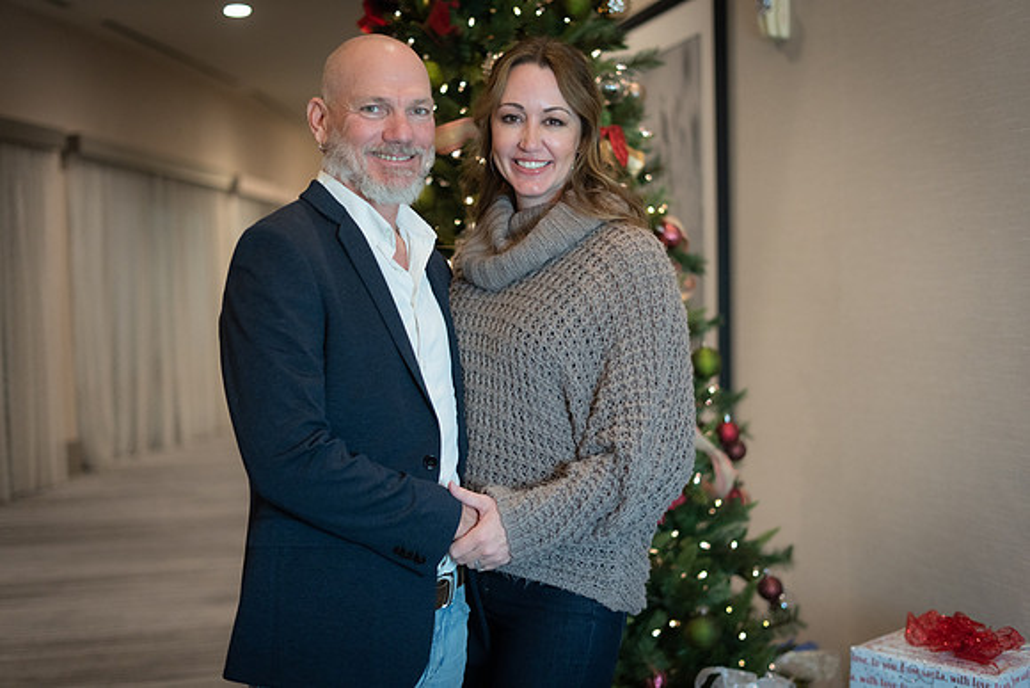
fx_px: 1431
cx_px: 515
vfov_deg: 27.0
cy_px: 344
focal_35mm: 50
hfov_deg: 39.6
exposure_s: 1/320
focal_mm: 50
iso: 1600
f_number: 1.8
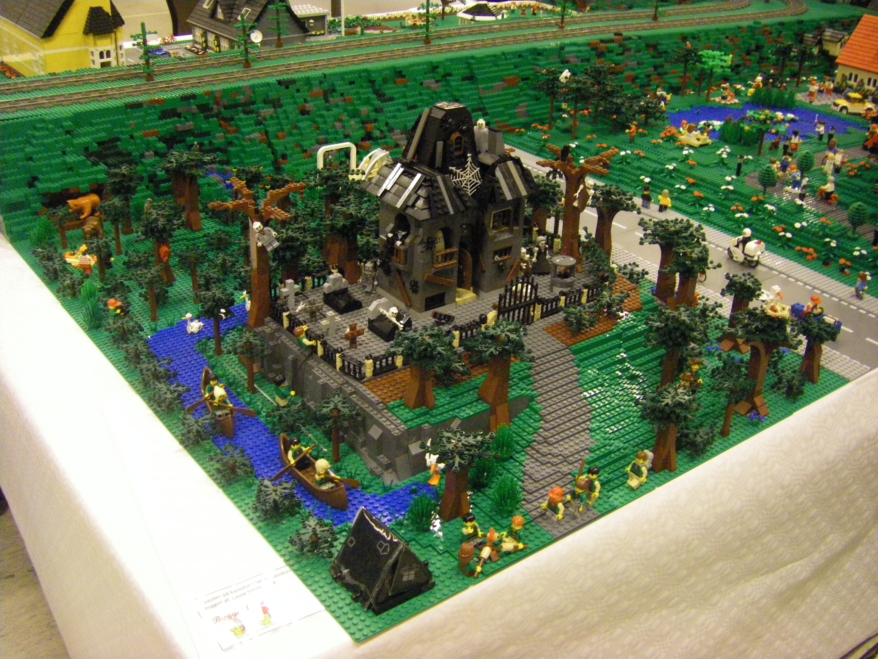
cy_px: 330
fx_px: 964
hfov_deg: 49.0
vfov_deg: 37.7
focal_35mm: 38
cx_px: 439
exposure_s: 1/25
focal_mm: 6.3
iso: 800
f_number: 3.5
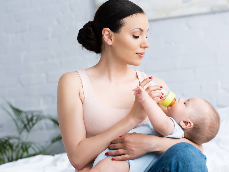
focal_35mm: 103
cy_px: 86
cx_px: 112
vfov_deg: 14.4
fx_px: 681
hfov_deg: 19.1
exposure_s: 1/200
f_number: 4
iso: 200
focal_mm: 95
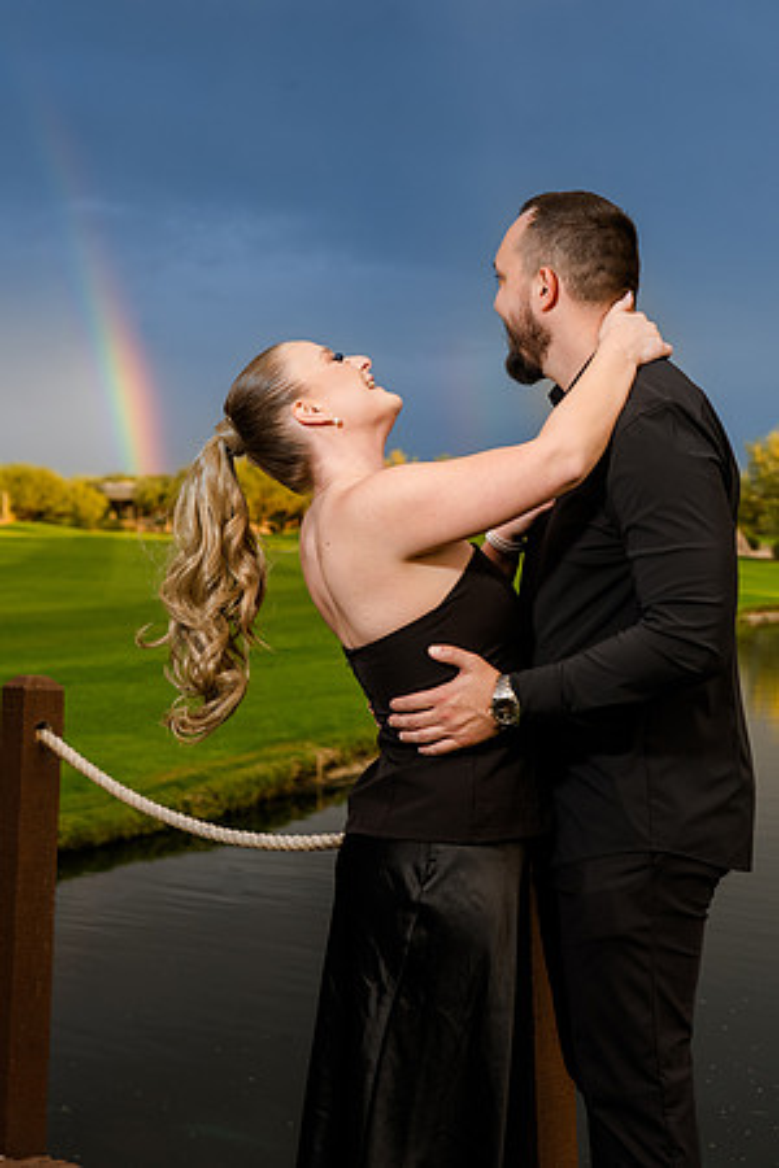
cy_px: 584
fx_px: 1850
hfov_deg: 23.8
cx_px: 390
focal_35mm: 57
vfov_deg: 35.1
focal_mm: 57
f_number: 5.6
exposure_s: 1/250
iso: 250
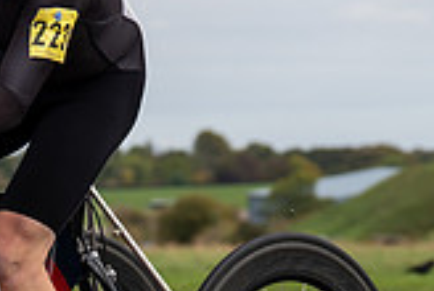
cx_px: -70
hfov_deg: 7.4
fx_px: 3345
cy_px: 248
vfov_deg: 5.0
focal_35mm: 277
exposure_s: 1/1000
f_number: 3.5
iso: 125
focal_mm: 70
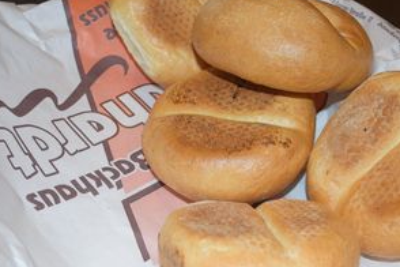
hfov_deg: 40.2
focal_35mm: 49
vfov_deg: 27.5
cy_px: 123
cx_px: 241
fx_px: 544
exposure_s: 1/50
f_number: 3.8
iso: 320
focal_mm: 24
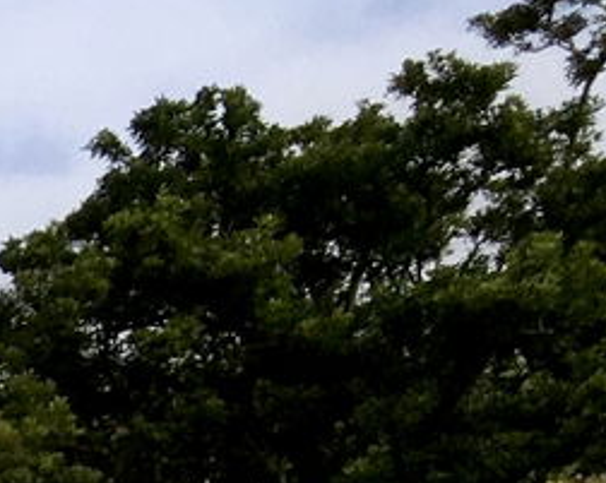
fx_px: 3870
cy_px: 1663
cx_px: -1698
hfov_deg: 7.1
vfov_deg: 6.3
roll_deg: -0.8
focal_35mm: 216
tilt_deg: +0.9
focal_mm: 4.15
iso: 25
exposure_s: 1/1221
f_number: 2.2
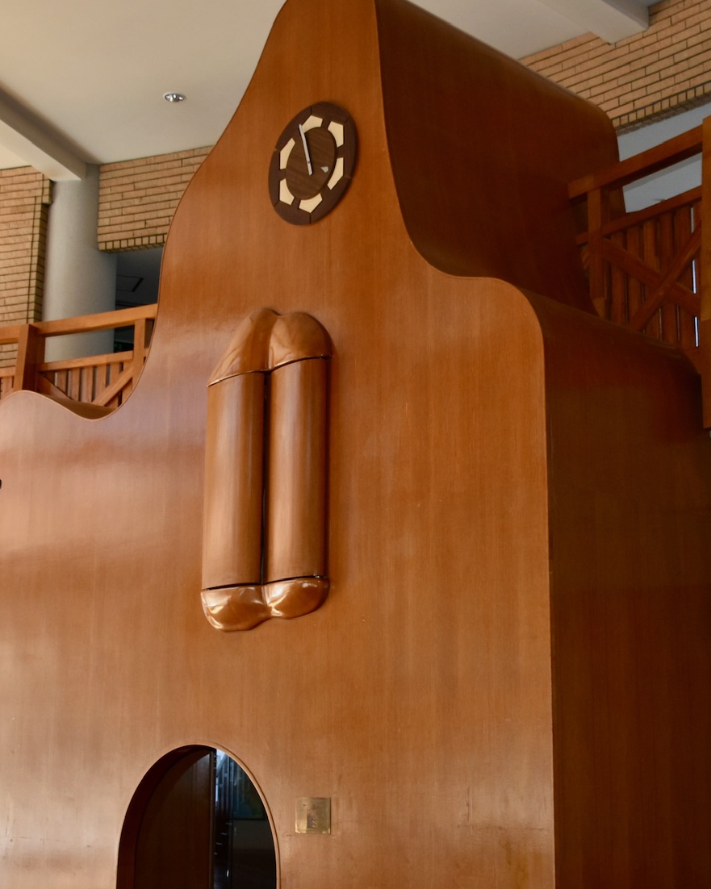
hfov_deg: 28.5
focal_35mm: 53
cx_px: 444
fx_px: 1395
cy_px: 449
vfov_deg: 35.4
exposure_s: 1/125
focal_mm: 18
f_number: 3.5
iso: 280
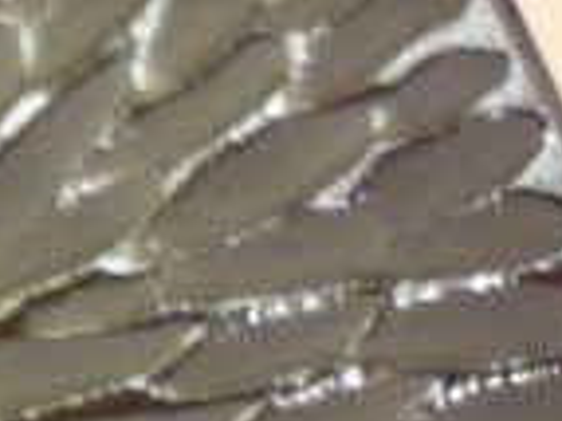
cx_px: -672
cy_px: 626
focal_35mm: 148
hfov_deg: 11.6
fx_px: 2401
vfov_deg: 9.7
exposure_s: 1/13
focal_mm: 5.5
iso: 400
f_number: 2.8
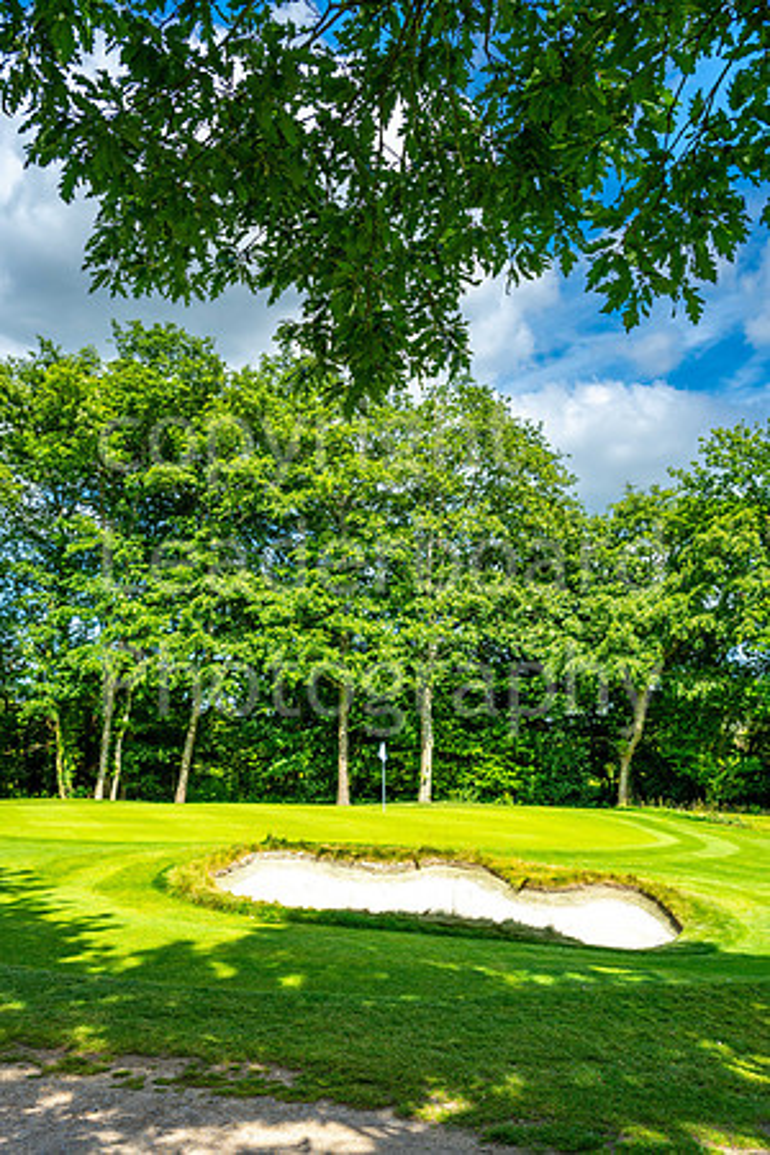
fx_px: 1027
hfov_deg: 41.1
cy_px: 578
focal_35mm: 32
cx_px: 385
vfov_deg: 58.7
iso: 200
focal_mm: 32
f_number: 5.6
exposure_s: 1/640
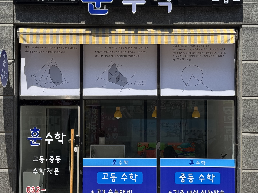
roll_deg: +0.0
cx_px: 127
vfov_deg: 21.0
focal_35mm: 70
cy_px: 101
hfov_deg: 27.8
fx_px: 522
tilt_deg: +2.5
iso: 64
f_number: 1.78
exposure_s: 1/2179
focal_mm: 6.76
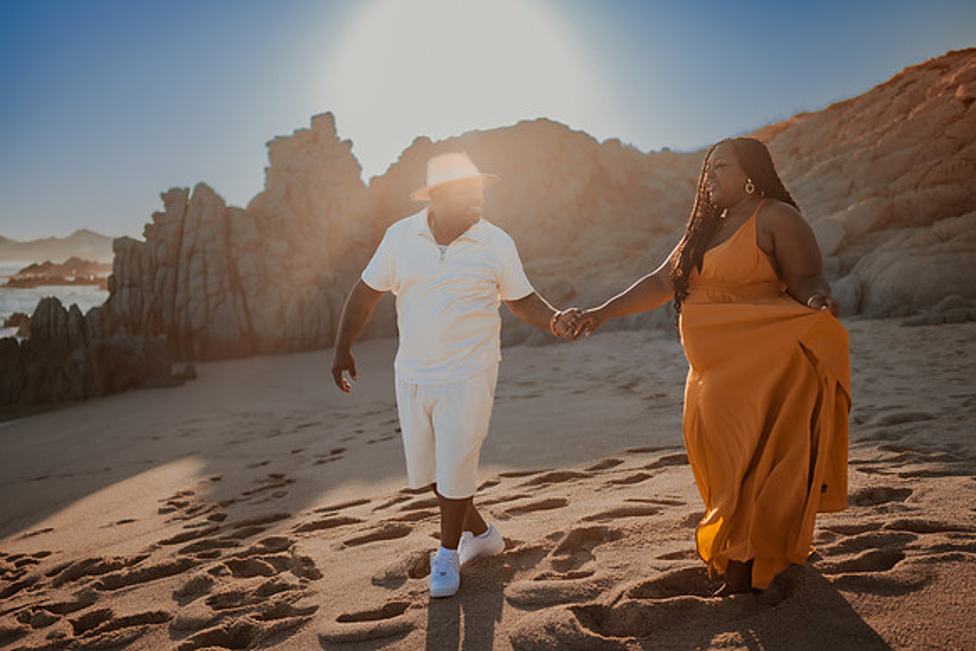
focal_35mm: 35
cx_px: 488
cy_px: 326
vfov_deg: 37.9
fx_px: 949
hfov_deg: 54.4
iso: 100
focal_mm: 35
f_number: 1.8
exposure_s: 1/4000
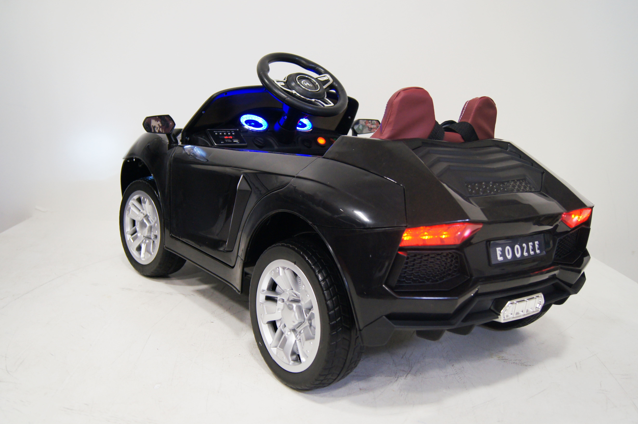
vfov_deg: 39.9
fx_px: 584
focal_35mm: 33
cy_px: 212
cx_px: 319
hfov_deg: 57.3
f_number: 4
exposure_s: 1/40
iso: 640
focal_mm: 22
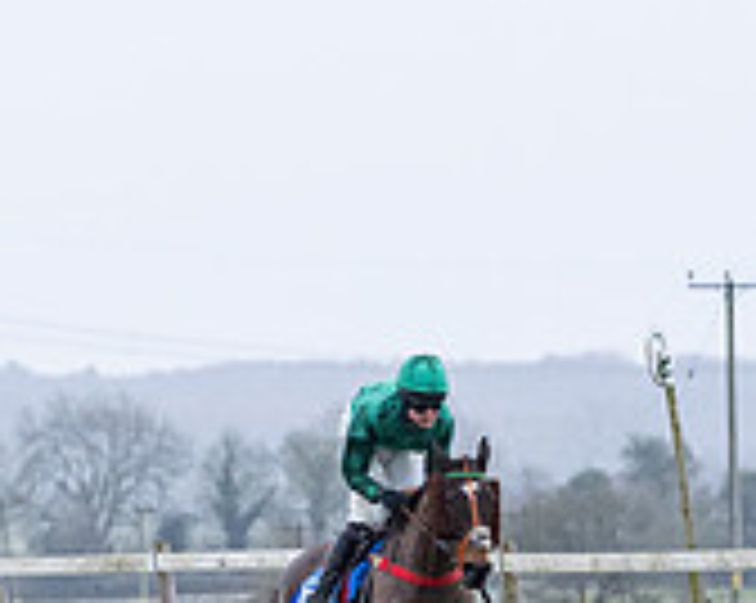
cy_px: 1067
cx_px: 122
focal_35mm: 796
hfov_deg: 2.4
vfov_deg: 1.9
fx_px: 17790
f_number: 4
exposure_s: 1/1250
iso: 1250
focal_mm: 140
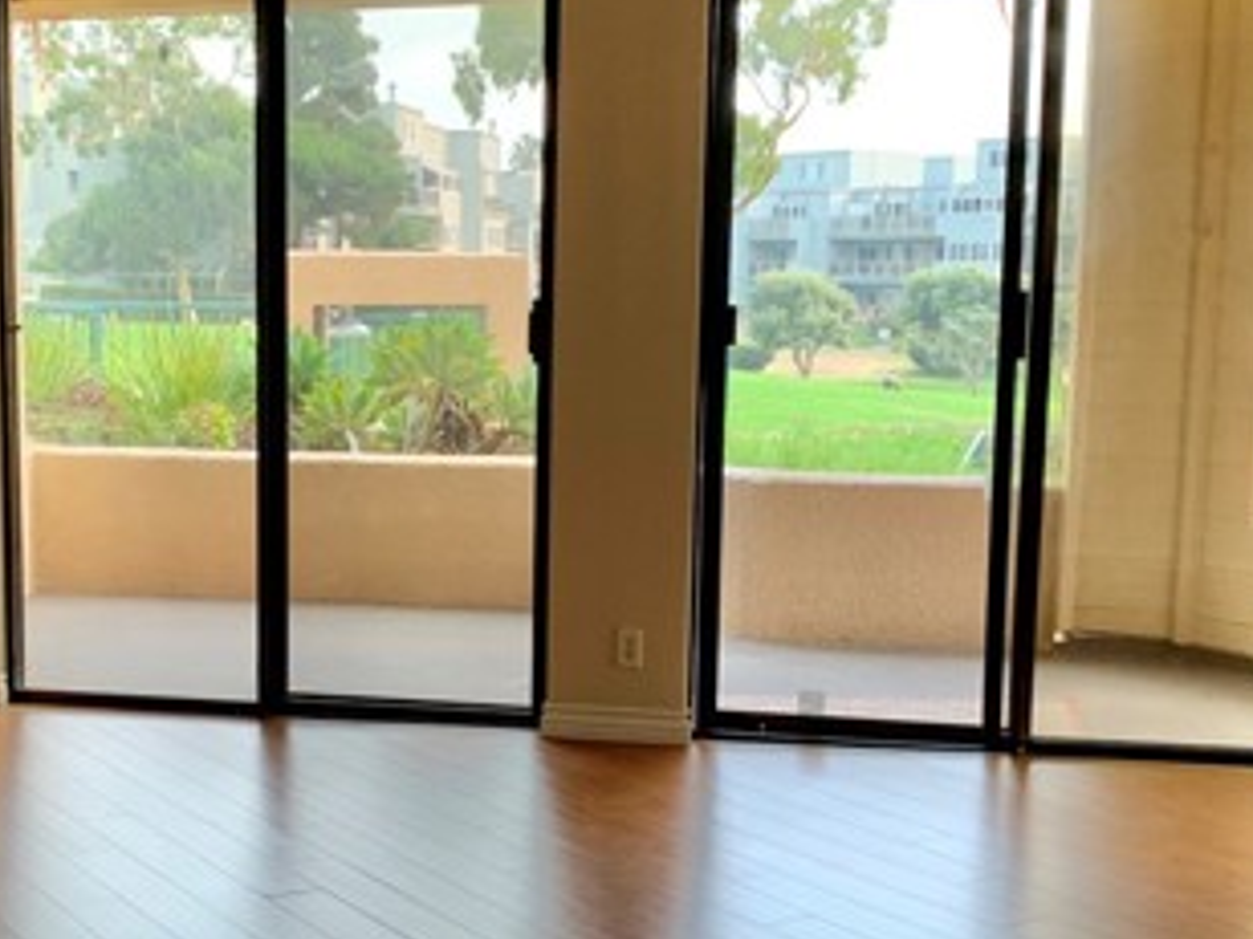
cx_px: 399
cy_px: 598
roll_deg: -0.8
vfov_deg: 26.9
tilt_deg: -9.0
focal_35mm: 54
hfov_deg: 35.1
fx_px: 1955
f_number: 1.8
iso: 80
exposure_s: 1/121
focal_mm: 4.25
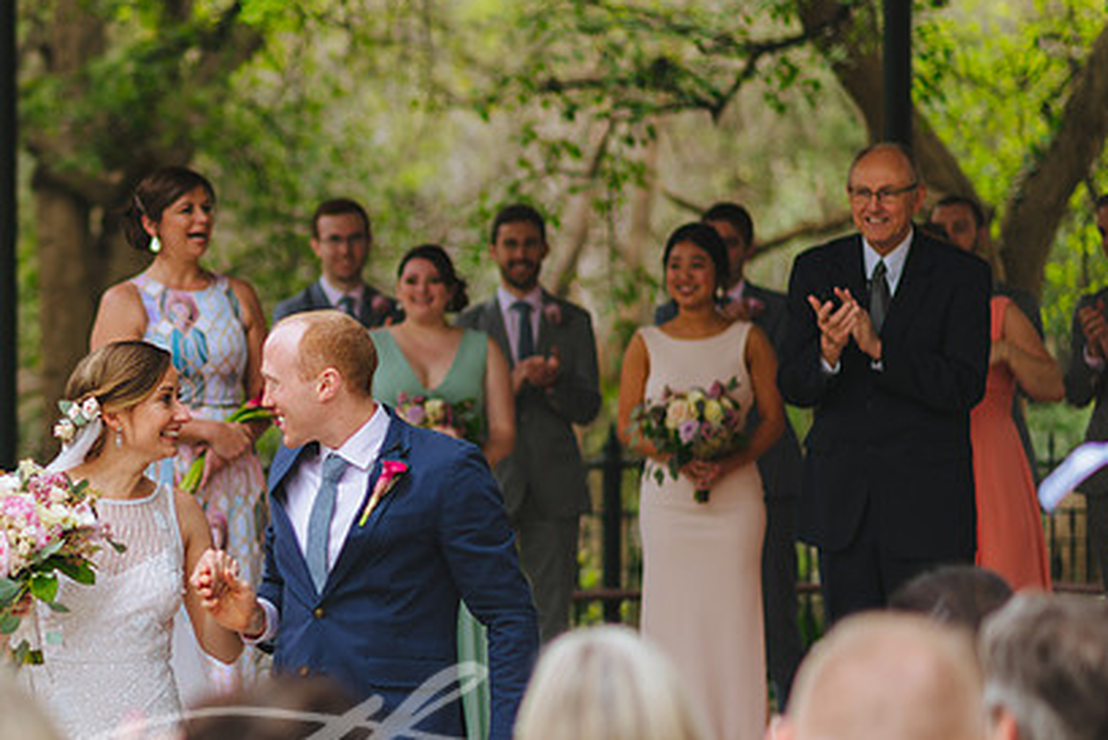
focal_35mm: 150
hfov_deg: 13.6
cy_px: 394
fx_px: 4618
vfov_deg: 9.2
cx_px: 159
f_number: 2
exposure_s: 1/500
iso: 80
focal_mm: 85
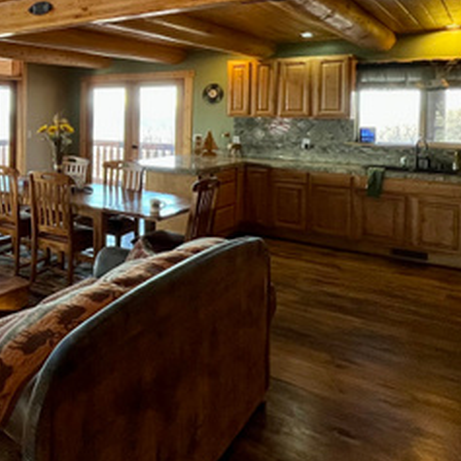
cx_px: -31
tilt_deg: -2.0
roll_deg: -0.6
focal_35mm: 31
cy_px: 126
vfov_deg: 50.8
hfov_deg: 42.7
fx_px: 467
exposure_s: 1/120
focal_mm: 1.57
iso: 160
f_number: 1.8
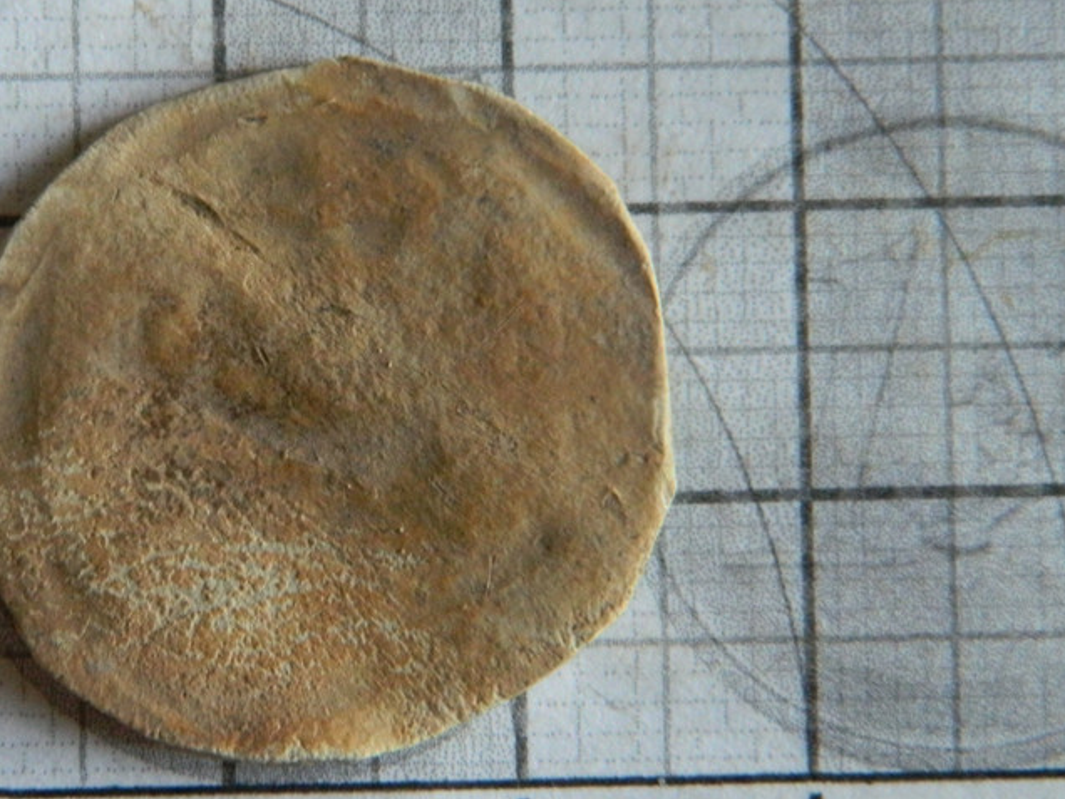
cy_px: 387
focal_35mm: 141
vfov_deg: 10.5
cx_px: 304
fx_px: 4338
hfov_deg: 14.0
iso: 400
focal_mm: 15.1
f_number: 4.2
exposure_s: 1/15
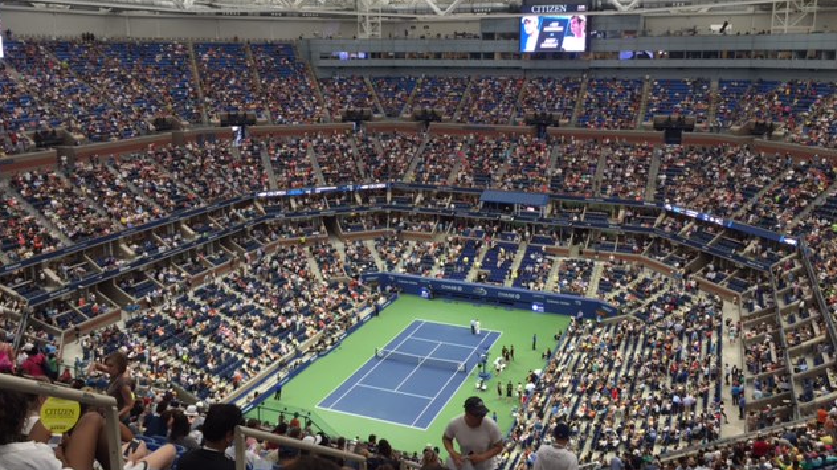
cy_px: 185
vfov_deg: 36.5
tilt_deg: -9.6
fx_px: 710
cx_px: 416
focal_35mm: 32
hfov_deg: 61.0
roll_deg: -1.4
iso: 32
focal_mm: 4.15
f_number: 2.2
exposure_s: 1/60
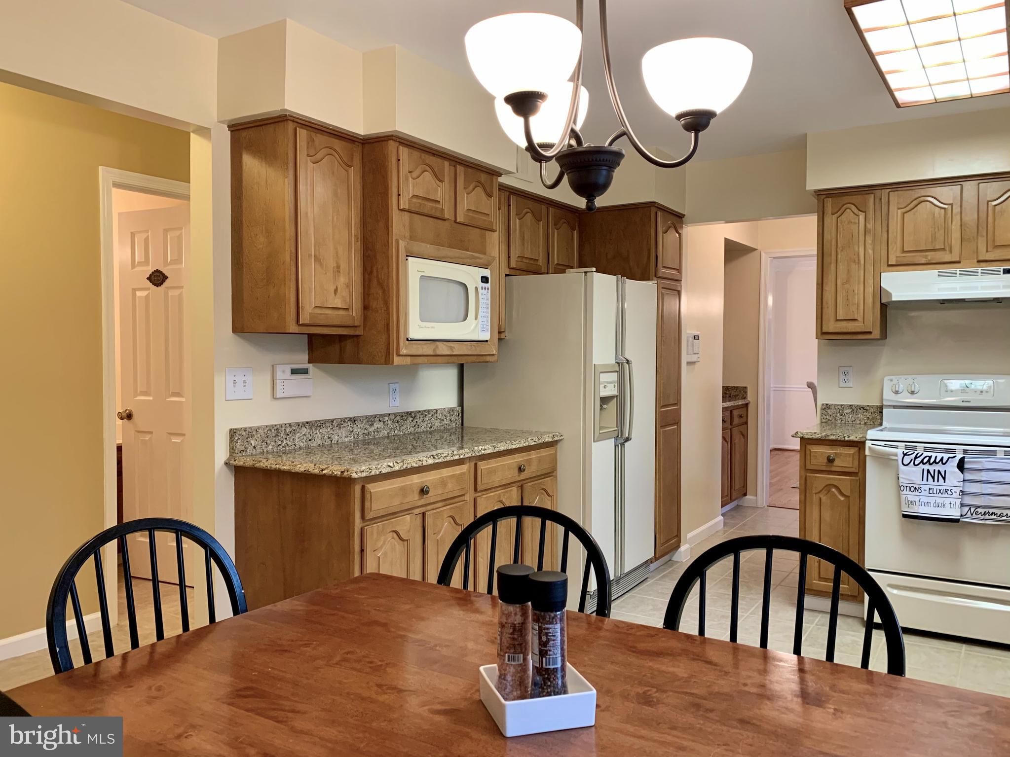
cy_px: 378
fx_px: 759
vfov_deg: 53.1
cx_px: 505
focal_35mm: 26
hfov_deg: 67.3
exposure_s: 1/60
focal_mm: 4.25
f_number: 1.8
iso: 125
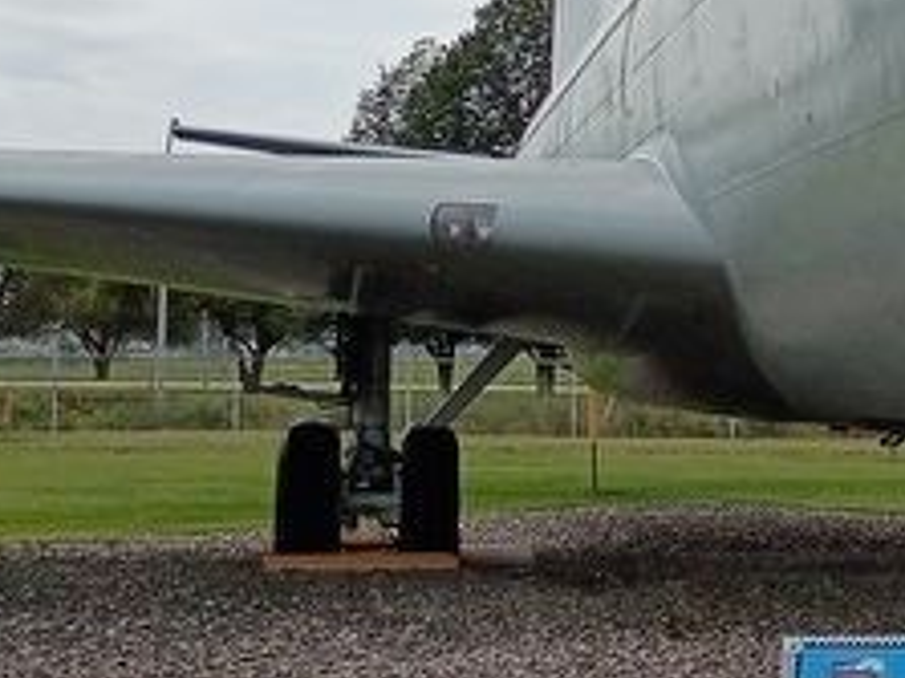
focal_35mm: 104
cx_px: 1169
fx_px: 2718
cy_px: 276
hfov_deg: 17.7
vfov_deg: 14.2
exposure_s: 1/2304
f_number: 1.8
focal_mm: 4.27
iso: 107
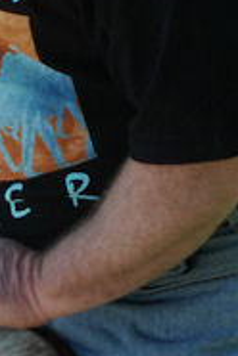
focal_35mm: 233
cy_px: 144
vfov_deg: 8.8
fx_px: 2310
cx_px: -12
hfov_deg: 5.9
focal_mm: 34
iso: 200
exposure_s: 1/350
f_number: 8
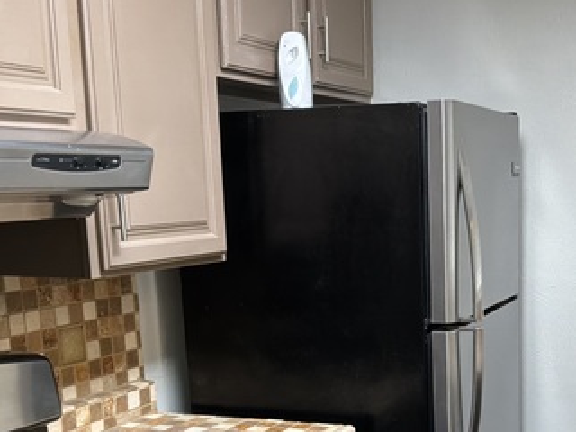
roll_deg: +1.5
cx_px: 430
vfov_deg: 25.3
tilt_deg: -12.0
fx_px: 932
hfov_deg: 33.7
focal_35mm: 56
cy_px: 392
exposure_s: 1/60
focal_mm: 3
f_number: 1.8
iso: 80
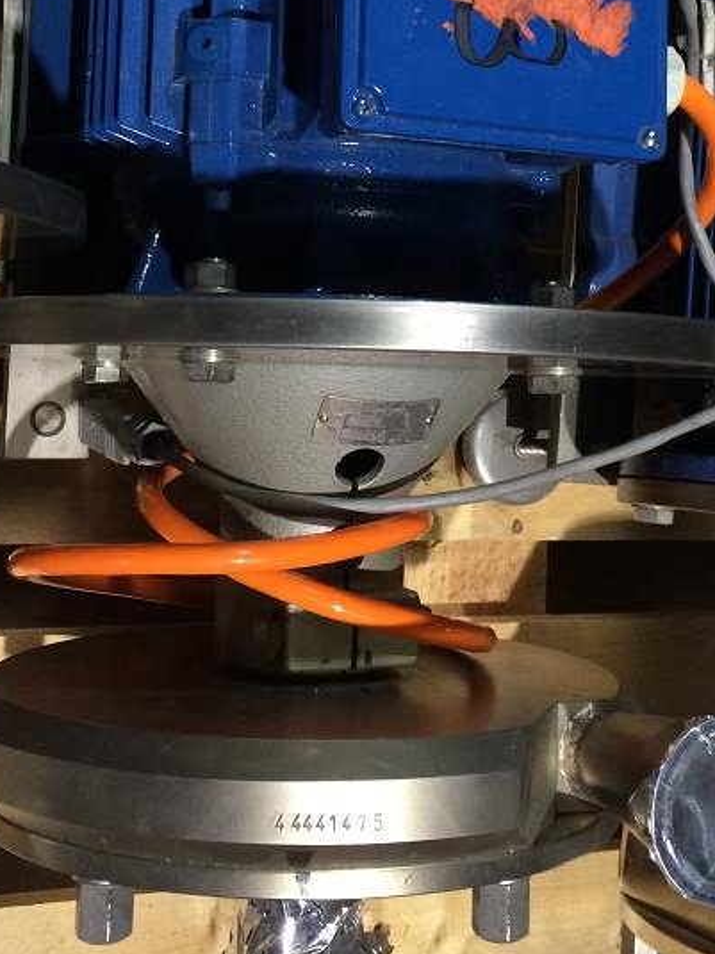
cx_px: 402
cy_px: 246
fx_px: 1515
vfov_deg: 34.3
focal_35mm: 55
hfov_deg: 26.5
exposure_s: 1/33
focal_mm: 4.12
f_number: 2.2
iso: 250
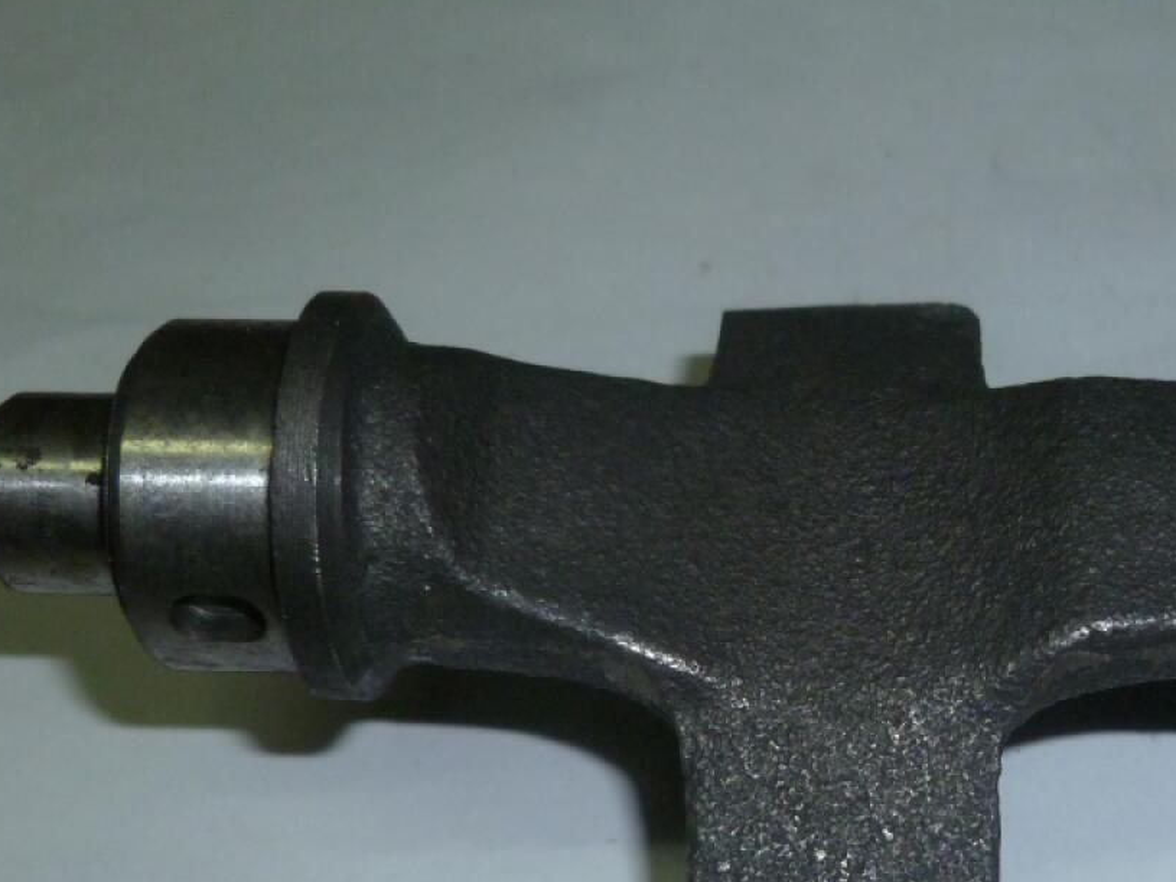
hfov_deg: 34.1
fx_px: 1868
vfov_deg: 26.1
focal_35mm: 55
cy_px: 689
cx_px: 905
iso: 200
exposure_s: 1/30
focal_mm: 5
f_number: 3.3
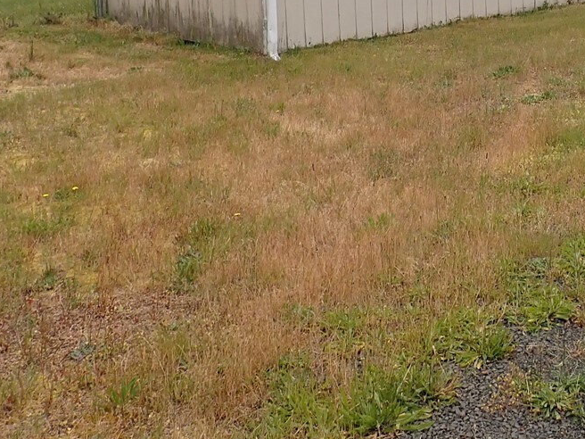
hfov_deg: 30.6
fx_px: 1031
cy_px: -19
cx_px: 495
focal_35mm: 61
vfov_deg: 22.9
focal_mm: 4.5
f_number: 8
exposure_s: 1/160
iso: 100
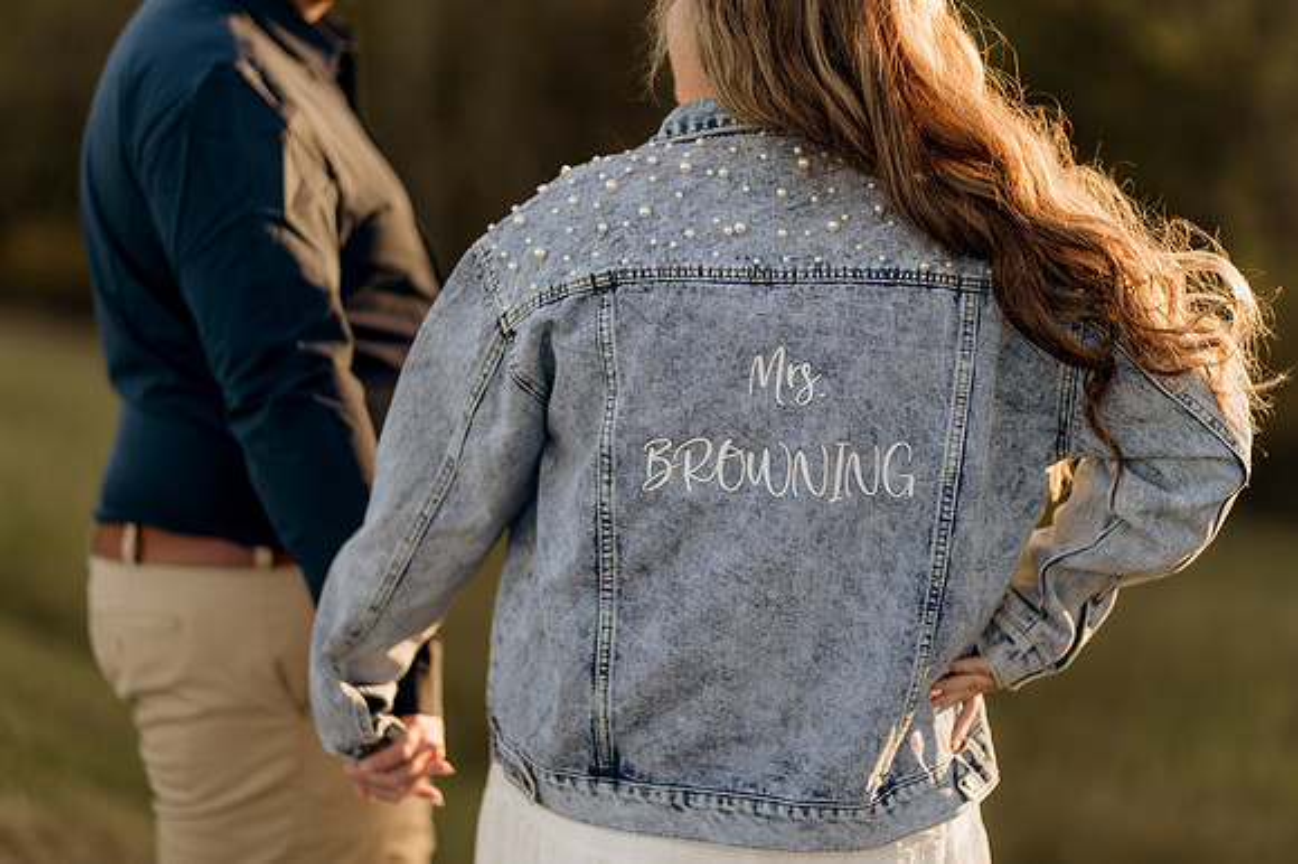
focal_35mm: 85
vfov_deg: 16.1
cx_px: 649
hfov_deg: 23.9
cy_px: 432
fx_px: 3063
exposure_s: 1/500
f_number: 1.4
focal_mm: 85
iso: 50
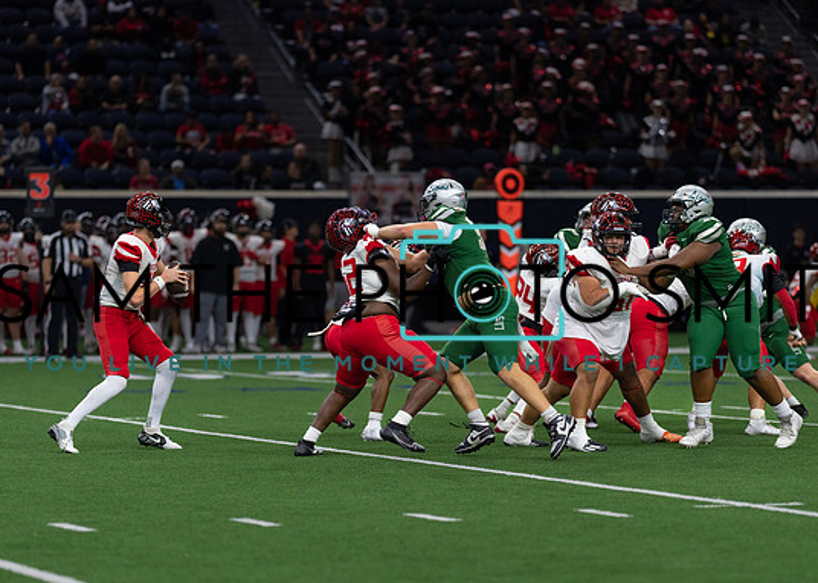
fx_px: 4364
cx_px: 421
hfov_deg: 10.7
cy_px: 369
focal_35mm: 188
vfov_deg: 7.6
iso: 1000
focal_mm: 135
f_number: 1.8
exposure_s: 1/1600
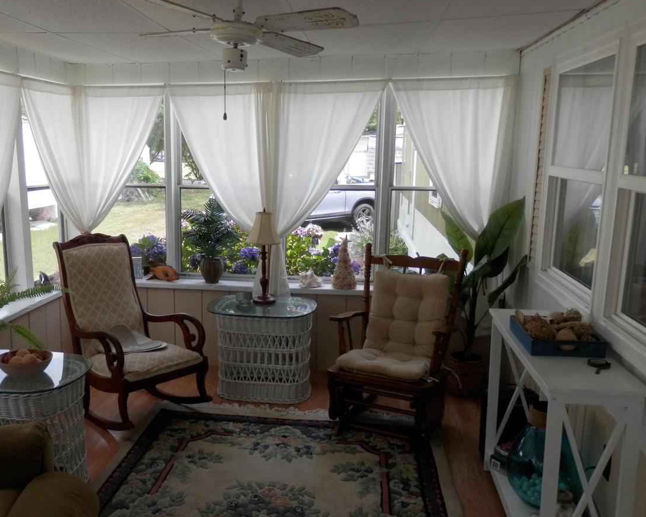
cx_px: 242
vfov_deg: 45.8
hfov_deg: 55.0
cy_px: 273
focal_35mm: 32
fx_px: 612
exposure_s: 1/160
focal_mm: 4.5
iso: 80
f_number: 3
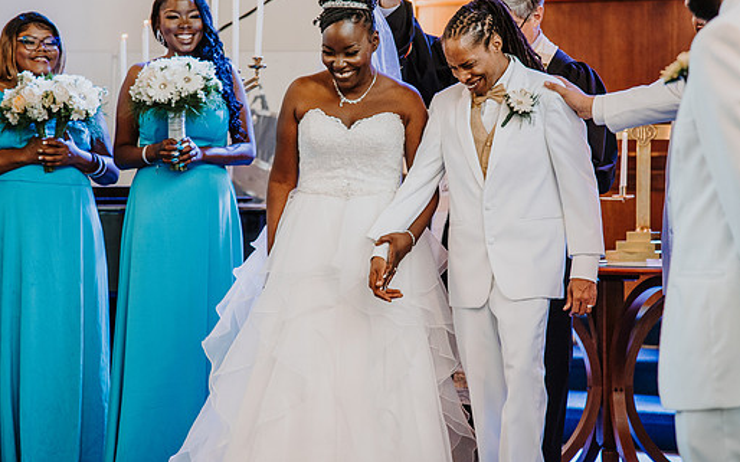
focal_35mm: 154
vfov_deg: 8.5
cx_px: 375
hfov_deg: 13.6
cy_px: 172
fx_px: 3105
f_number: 4
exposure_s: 1/125
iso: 1000
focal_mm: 120
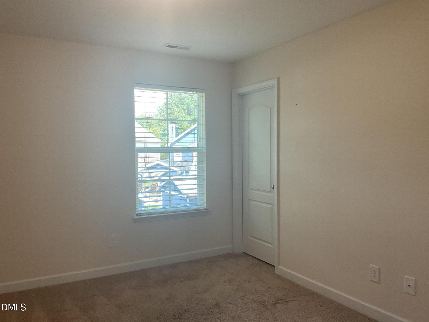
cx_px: 214
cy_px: 161
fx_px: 359
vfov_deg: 48.2
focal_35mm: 29
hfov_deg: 61.7
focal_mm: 3
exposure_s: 1/120
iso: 64
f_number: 1.8
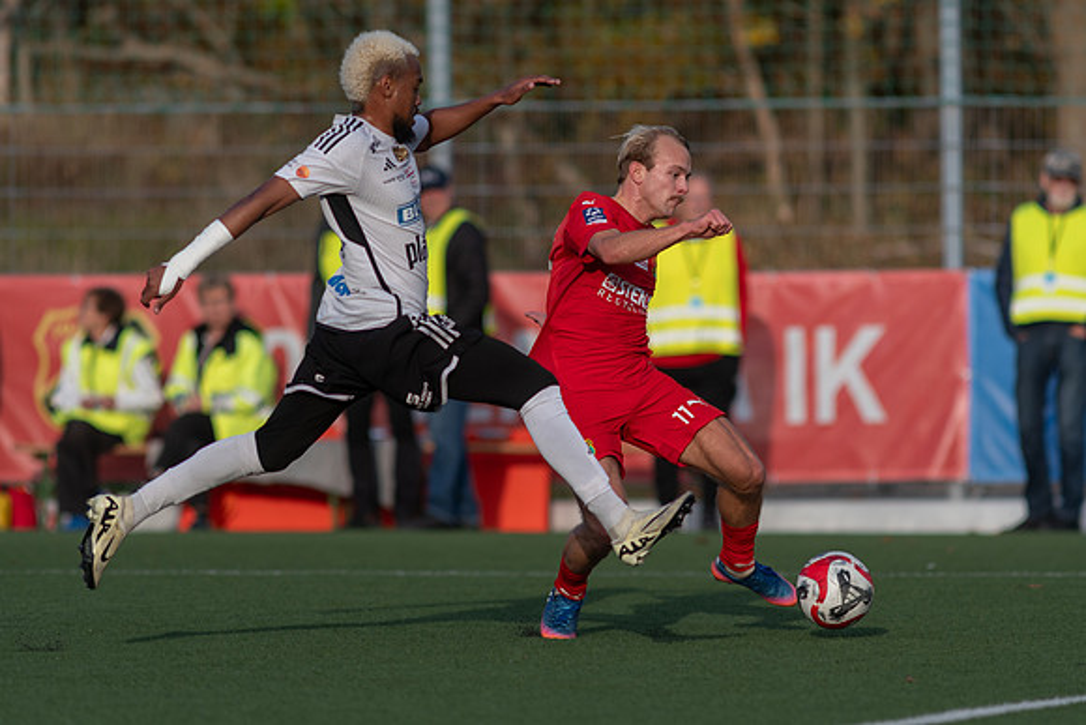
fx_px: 13578
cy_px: 362
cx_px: 543
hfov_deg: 4.6
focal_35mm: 450
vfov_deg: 3.1
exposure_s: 1/2000
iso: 220
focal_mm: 300
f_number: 3.2
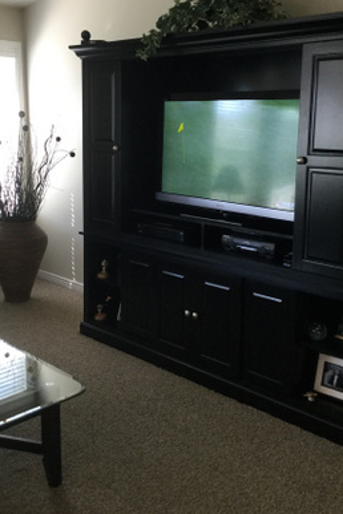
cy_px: 211
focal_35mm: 40
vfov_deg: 48.2
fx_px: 572
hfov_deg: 33.4
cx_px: 170
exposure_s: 1/30
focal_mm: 3.3
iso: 40
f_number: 2.4
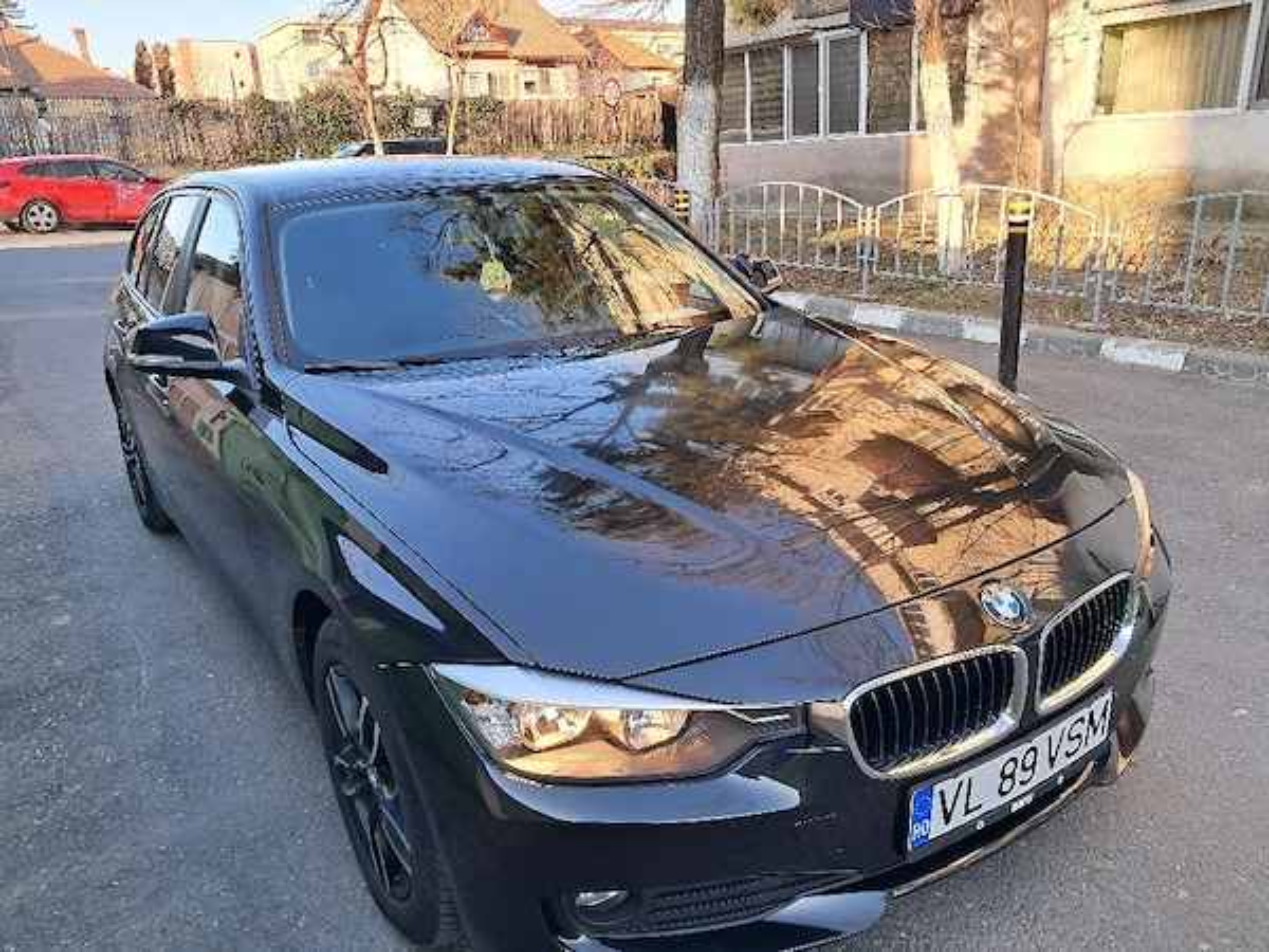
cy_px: 476
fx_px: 990
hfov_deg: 65.3
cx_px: 634
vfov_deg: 51.4
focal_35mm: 27
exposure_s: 1/120
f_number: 1.8
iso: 50
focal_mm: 4
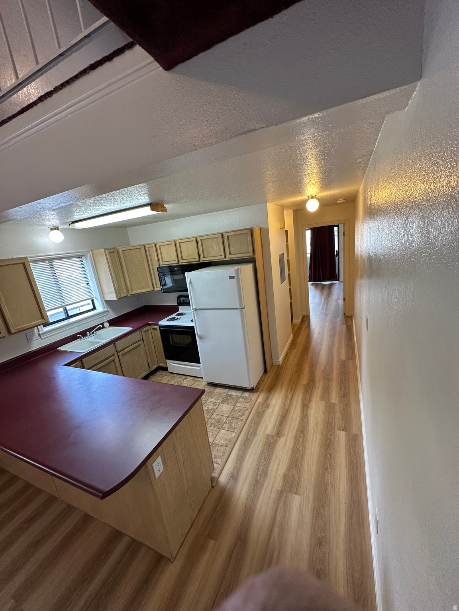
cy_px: 306
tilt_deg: -15.8
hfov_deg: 85.7
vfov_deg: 102.1
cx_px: 230
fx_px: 248
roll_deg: +7.6
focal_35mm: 14
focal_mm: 2.22
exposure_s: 1/120
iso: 200
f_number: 2.2
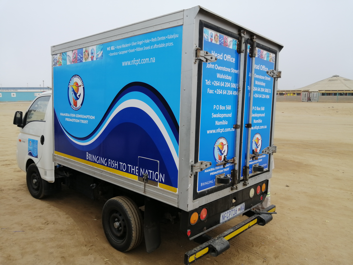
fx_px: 265
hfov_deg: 67.3
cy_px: 132
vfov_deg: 53.1
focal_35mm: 26
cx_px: 176
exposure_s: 1/1018
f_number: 1.8
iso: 50
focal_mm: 3.95
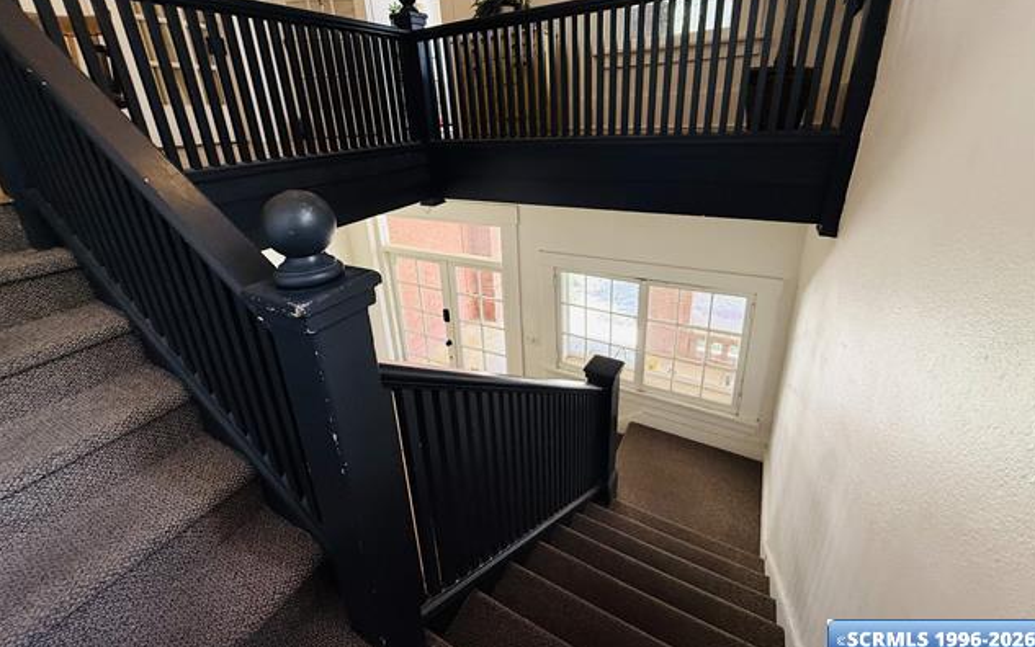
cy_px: 266
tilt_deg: -20.2
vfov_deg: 74.2
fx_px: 423
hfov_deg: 101.4
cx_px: 522
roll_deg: +2.9
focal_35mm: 15
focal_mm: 2.22
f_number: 2.2
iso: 320
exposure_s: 1/120
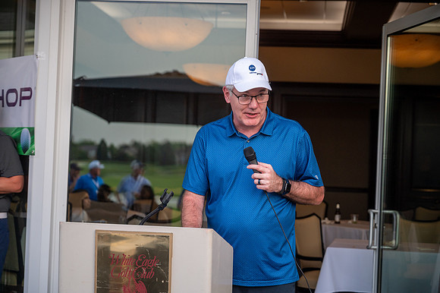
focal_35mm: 70
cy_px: 146
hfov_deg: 28.9
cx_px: 220
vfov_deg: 19.4
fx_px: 855
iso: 500
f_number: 4
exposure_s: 1/500
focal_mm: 70
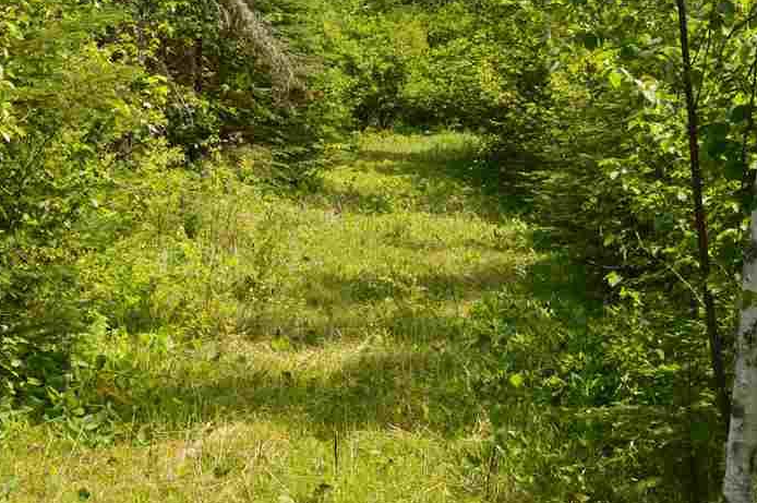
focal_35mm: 83
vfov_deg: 16.2
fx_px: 1743
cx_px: 359
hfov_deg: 24.5
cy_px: 66
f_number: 10
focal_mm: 30
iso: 400
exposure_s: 1/250
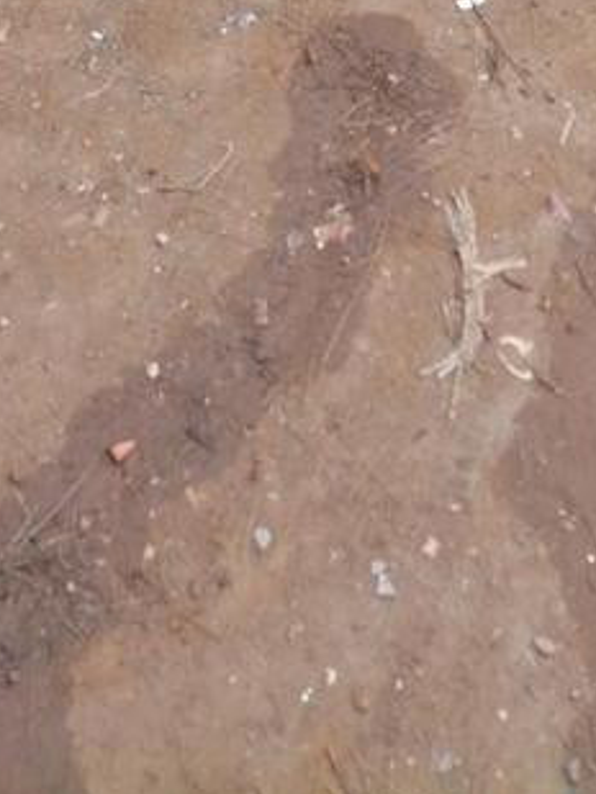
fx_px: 1744
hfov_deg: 19.4
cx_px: 303
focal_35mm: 76
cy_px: -315
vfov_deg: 22.2
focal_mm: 5.4
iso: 80
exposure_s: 1/33.3
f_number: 1.8
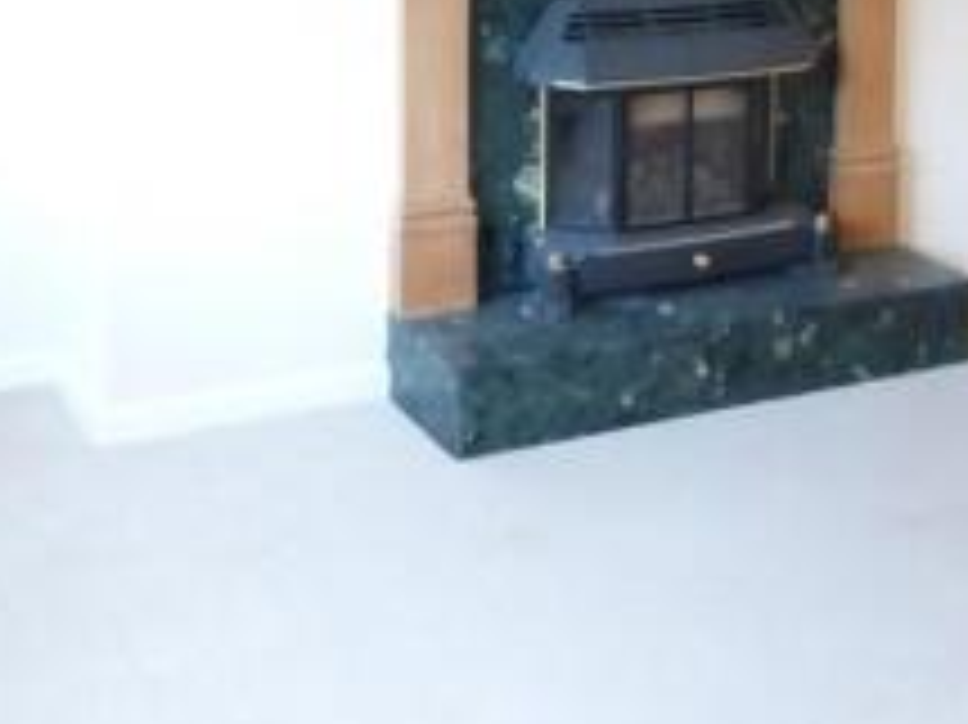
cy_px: -205
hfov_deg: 29.6
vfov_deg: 20.7
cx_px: 637
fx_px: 1817
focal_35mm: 65
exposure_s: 1/20
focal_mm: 4.3
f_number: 3.3
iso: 400
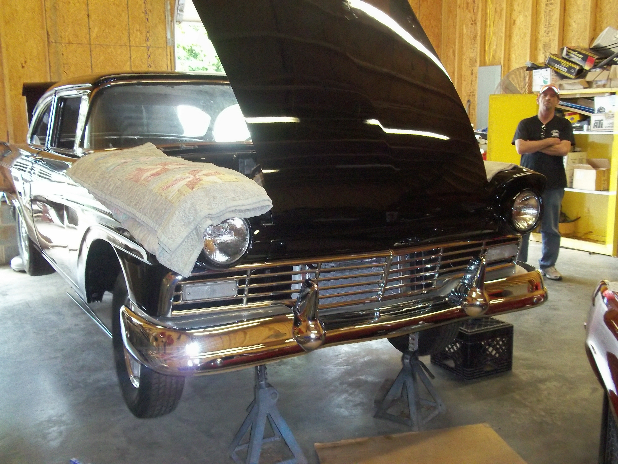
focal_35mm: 36
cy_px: 232
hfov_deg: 51.4
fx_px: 643
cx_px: 309
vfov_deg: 39.7
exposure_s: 1/30
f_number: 3.1
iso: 400
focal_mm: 6.5
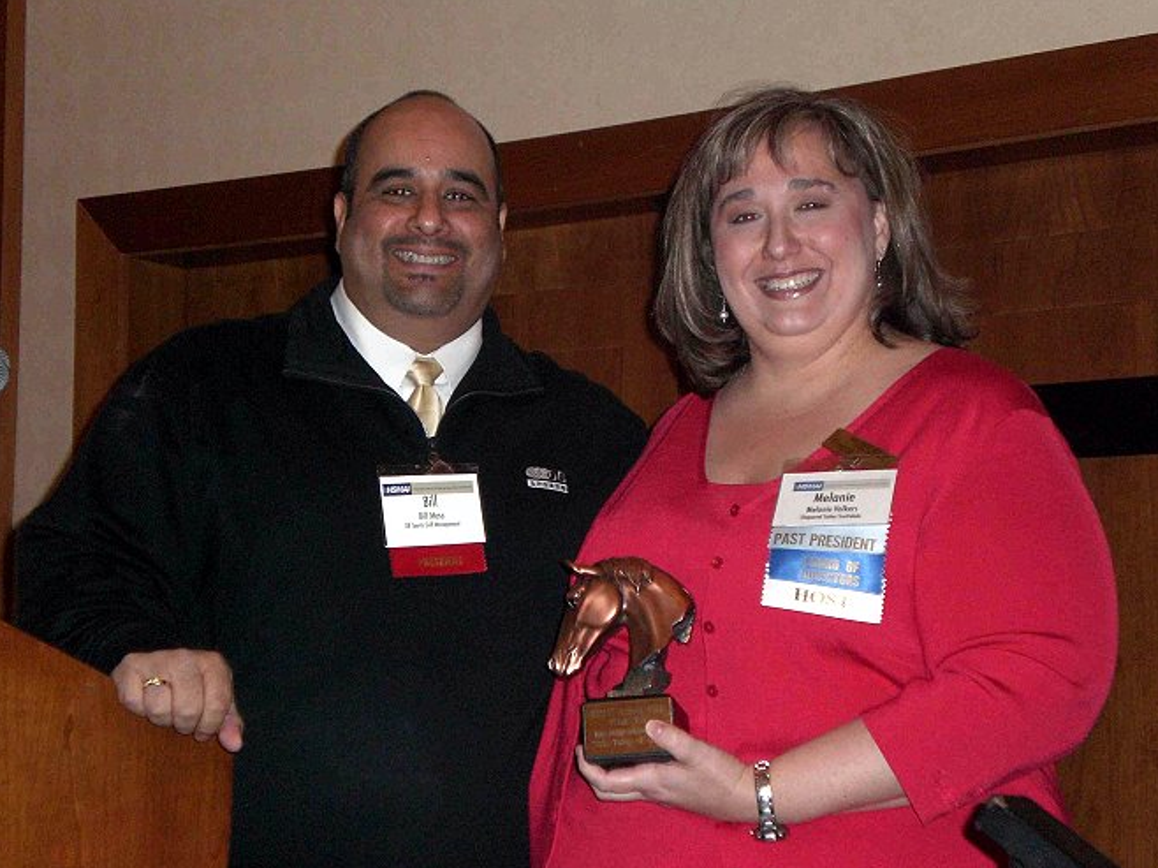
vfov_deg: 19.4
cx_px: 582
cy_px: 435
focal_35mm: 76
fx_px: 2541
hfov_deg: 25.7
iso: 200
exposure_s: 1/60
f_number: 4.5
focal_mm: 12.47
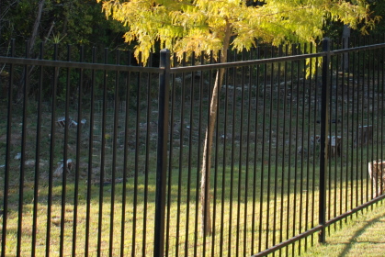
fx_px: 942
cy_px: -30
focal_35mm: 88
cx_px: 247
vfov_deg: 15.1
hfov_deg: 23.0
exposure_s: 1/160
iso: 100
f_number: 4
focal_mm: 24
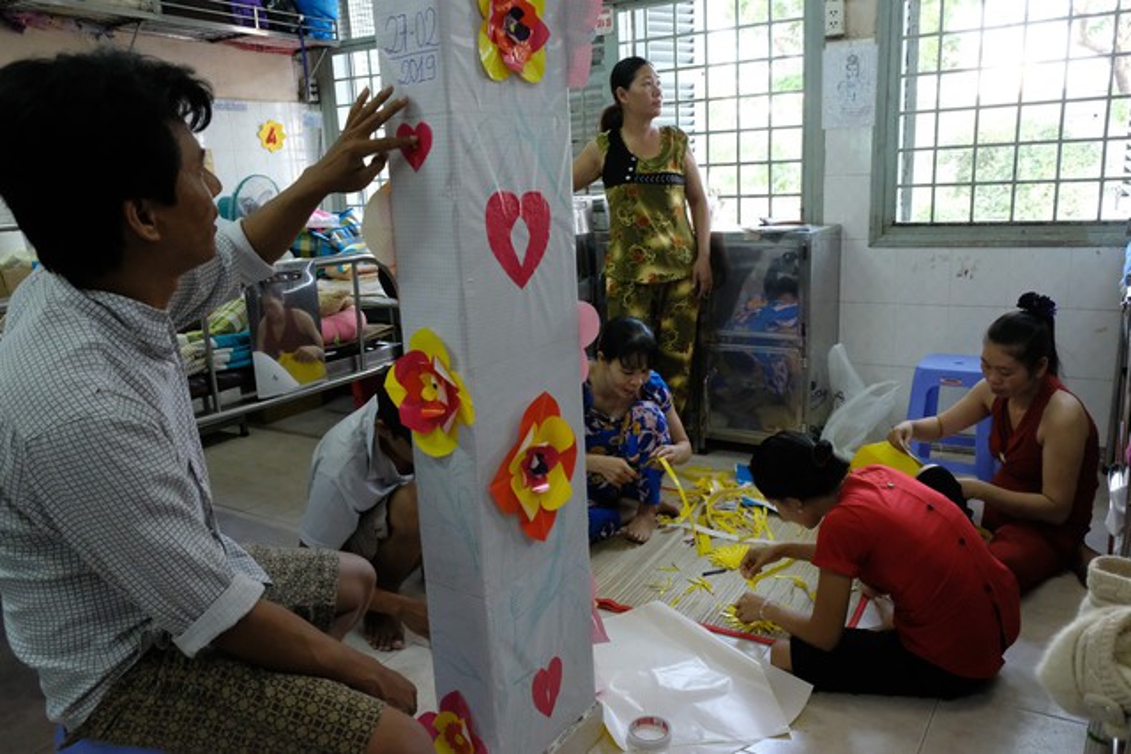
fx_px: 848
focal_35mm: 27
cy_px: 377
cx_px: 566
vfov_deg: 48.0
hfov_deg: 67.4
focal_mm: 18
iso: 10000
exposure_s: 1/200
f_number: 5.6
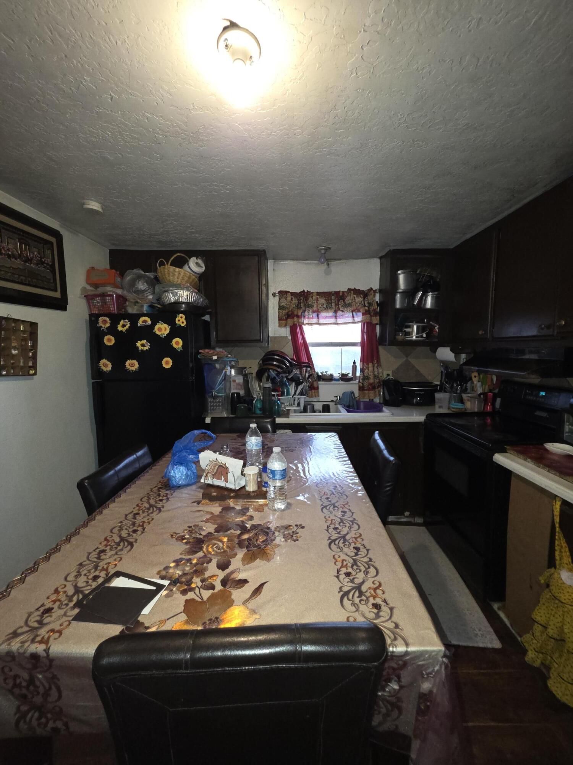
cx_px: 286
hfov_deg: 89.9
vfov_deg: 106.2
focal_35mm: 13
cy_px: 382
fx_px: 287
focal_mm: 2.2
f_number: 1.9
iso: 250
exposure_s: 1/40
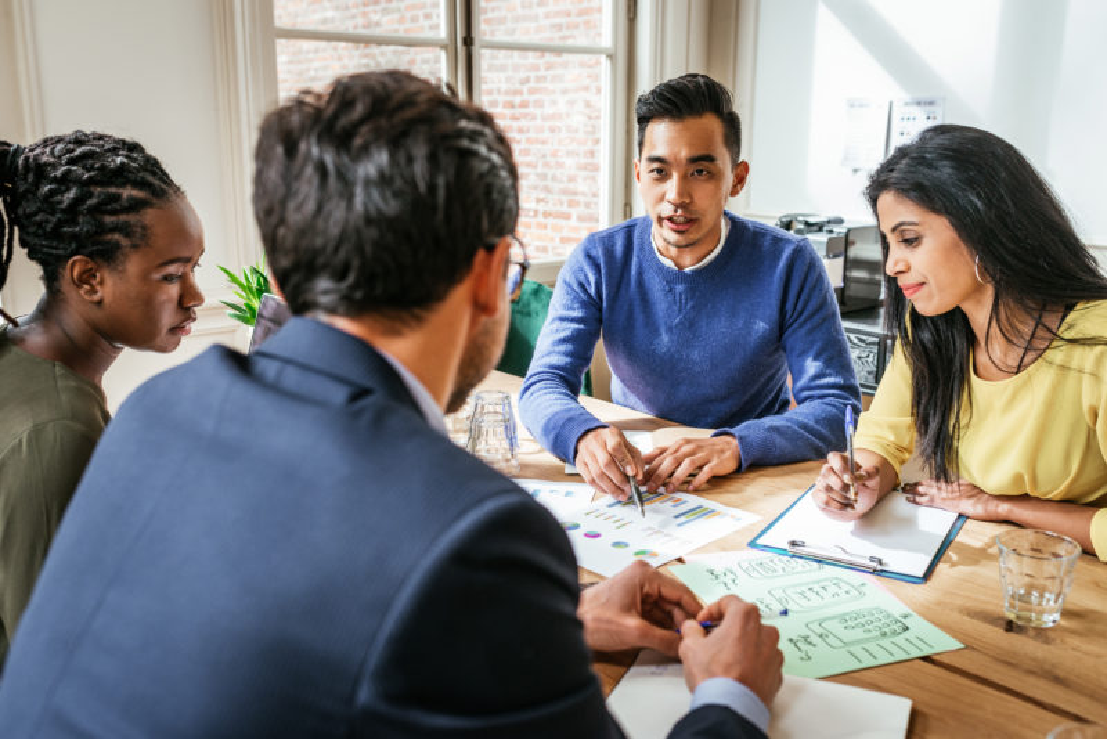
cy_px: 370
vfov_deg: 37.9
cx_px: 554
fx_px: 1077
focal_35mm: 35
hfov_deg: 54.4
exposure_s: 1/500
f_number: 4
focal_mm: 35
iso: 800
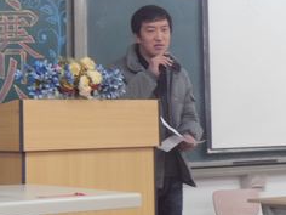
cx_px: 158
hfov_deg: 18.4
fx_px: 884
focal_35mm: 107
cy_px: 61
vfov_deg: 13.8
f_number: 3.8
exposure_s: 1/10
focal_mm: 10.2
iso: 200
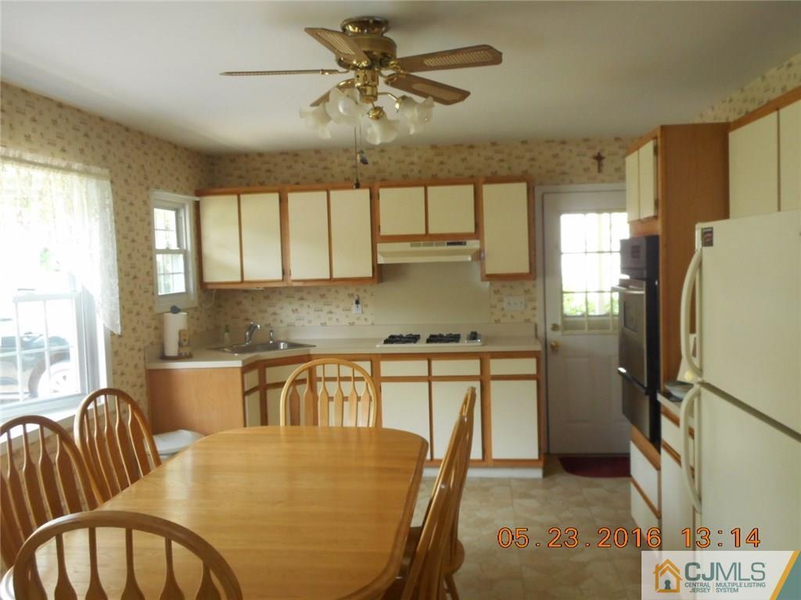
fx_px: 671
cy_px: 300
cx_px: 400
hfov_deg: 61.7
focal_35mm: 29
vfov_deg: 48.2
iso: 280
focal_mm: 5.2
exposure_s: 1/30
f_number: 4
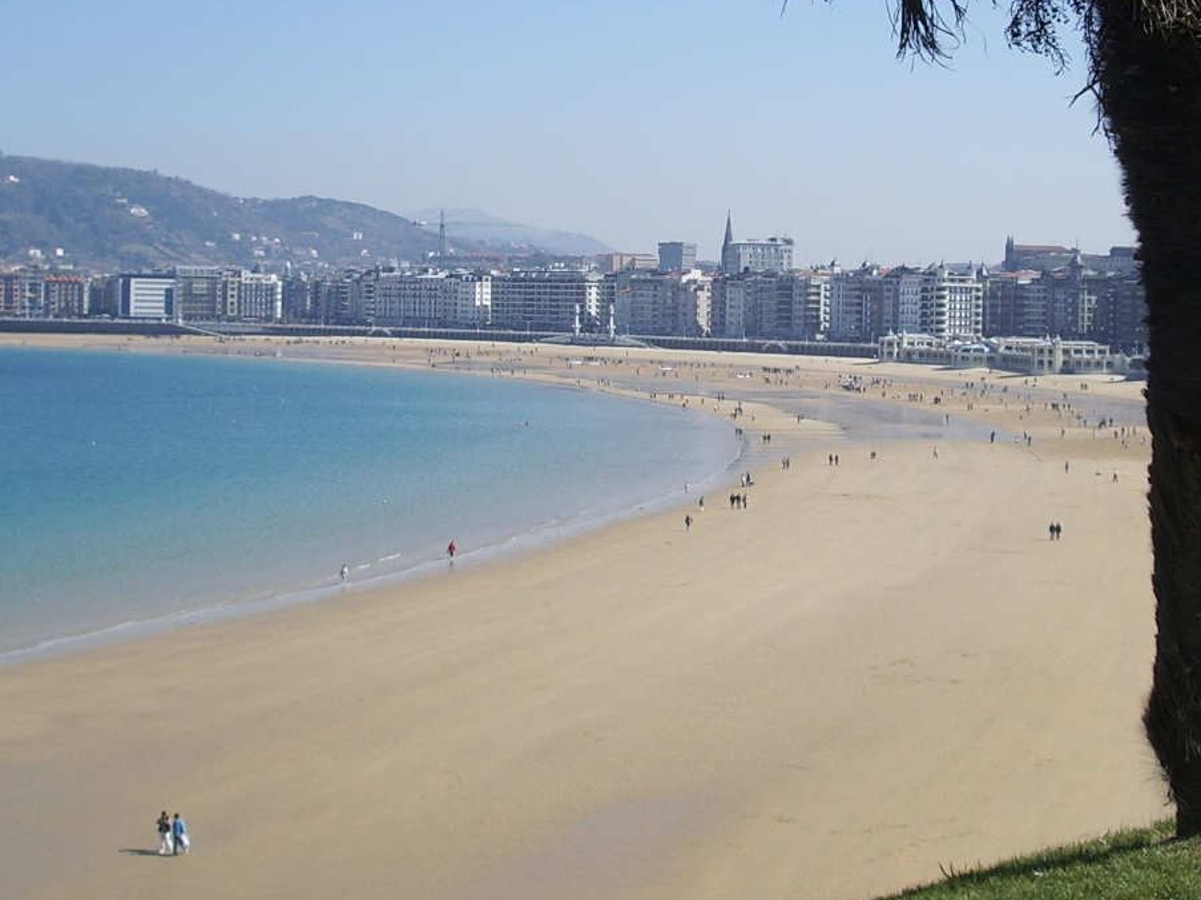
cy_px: 335
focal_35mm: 62
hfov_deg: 31.2
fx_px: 2151
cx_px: 661
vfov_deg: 23.6
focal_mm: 5.8
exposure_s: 1/500
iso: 50
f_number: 4.3
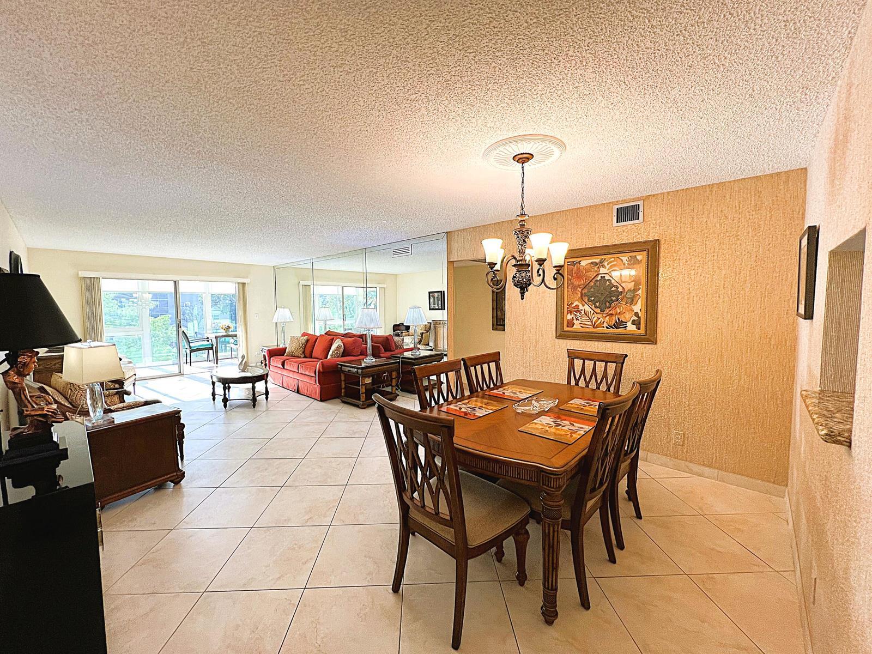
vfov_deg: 89.9
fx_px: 327
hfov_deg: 106.2
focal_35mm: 13
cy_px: 327
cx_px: 436
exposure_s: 1/120
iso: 80
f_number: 1.8
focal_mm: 1.57
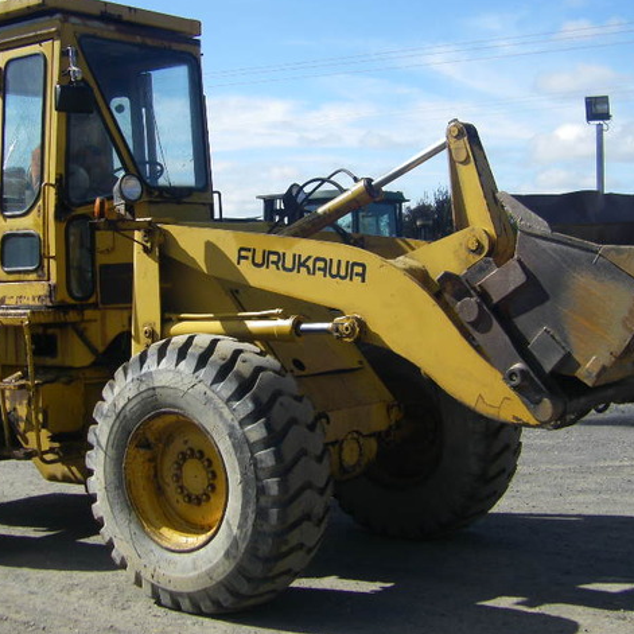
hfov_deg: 30.0
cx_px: 304
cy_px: 297
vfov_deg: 30.0
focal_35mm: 57
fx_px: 1181
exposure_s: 1/200
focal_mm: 6.3
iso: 64
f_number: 7
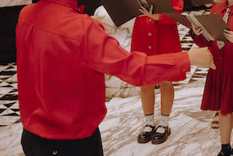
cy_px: -46
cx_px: 295
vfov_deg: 14.4
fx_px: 589
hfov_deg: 20.6
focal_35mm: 91
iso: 2500
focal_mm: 35
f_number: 2.8
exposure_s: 1/160
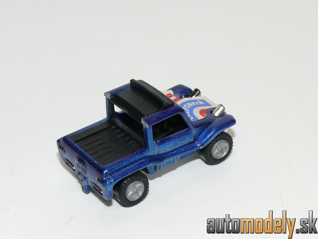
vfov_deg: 14.4
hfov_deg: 19.1
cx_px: 159
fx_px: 946
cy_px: 120
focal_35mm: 103
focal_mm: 13.6
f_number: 4
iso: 100
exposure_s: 1/30
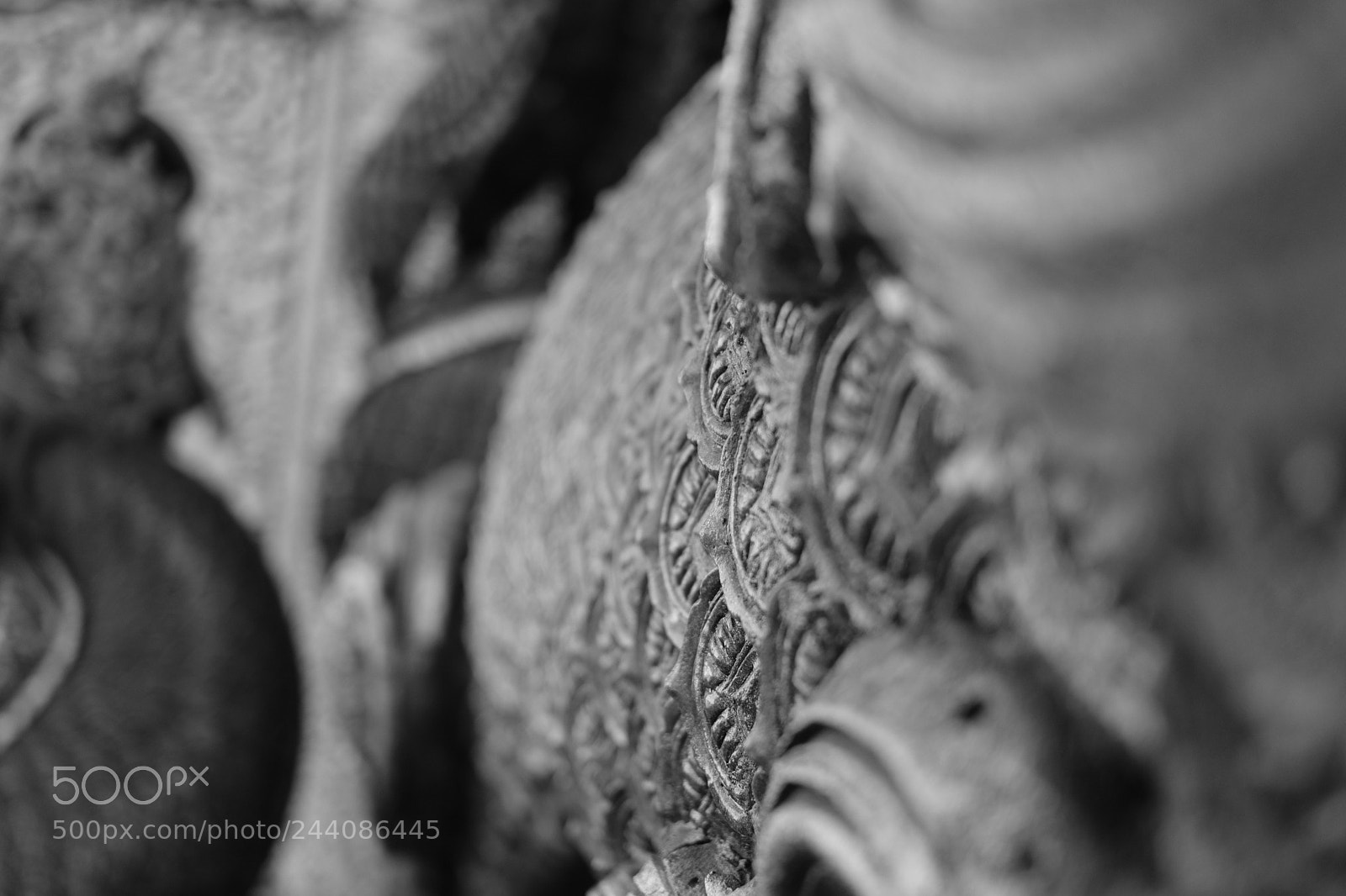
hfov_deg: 47.4
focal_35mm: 41
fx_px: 1533
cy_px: 448
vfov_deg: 32.6
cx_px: 673
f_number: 2.8
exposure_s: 1/500
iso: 200
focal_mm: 27
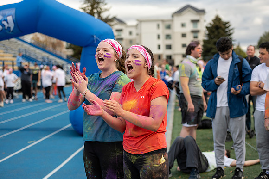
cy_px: 90
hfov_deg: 28.8
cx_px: 134
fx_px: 523
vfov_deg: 19.5
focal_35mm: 70
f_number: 2.8
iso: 125
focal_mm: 70
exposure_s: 1/640
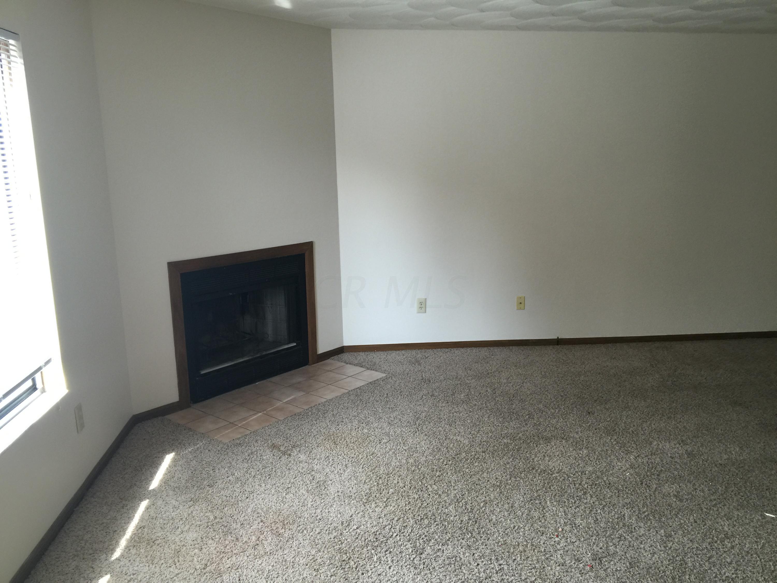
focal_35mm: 29
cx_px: 388
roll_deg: +0.2
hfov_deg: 61.7
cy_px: 292
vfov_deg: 48.2
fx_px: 651
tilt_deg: -11.4
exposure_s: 1/30
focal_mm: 4.15
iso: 40
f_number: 2.2
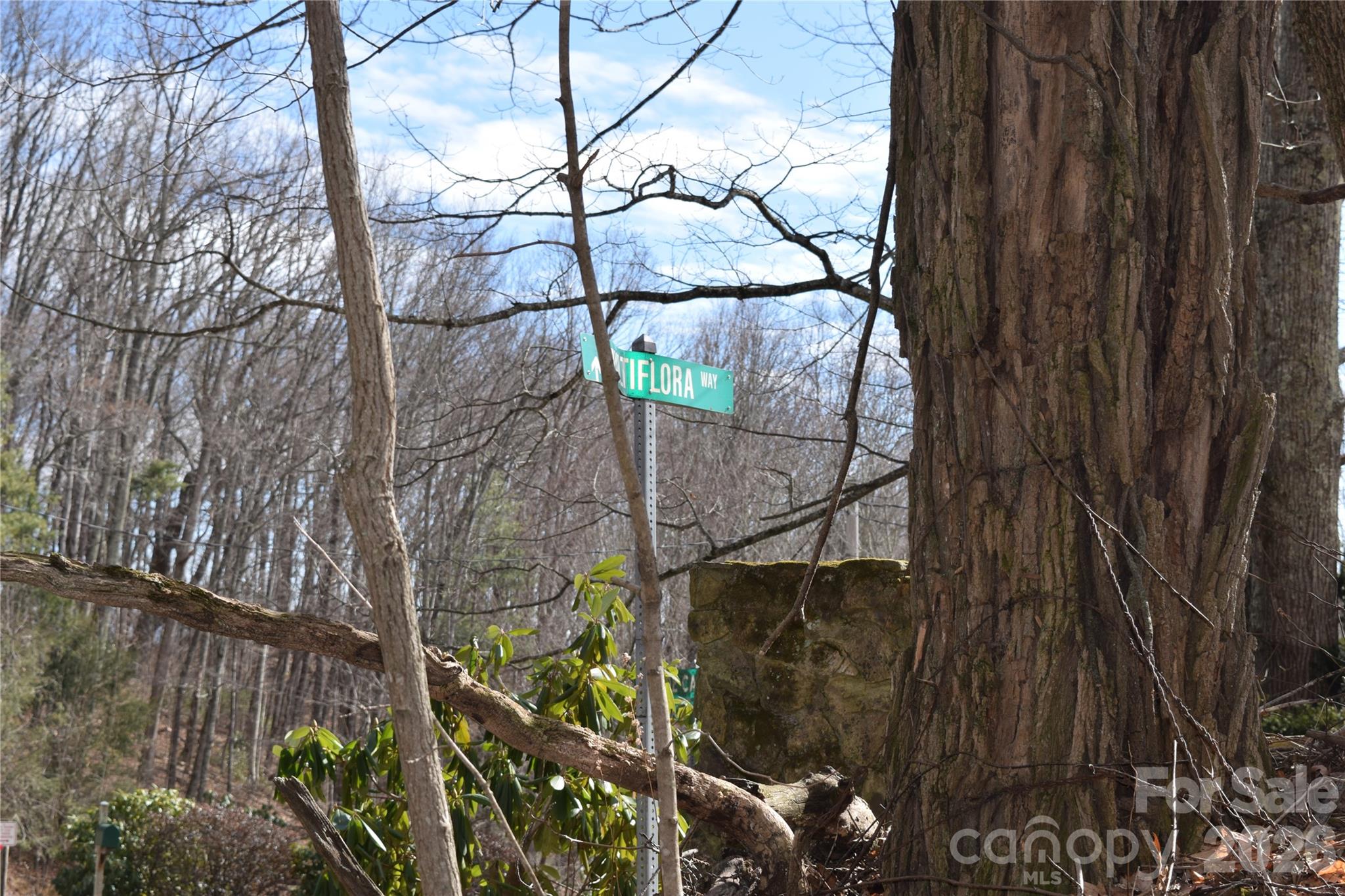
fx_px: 2241
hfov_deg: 33.4
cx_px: 672
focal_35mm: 60
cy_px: 448
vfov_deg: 22.6
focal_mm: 40
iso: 100
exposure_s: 1/200
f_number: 8
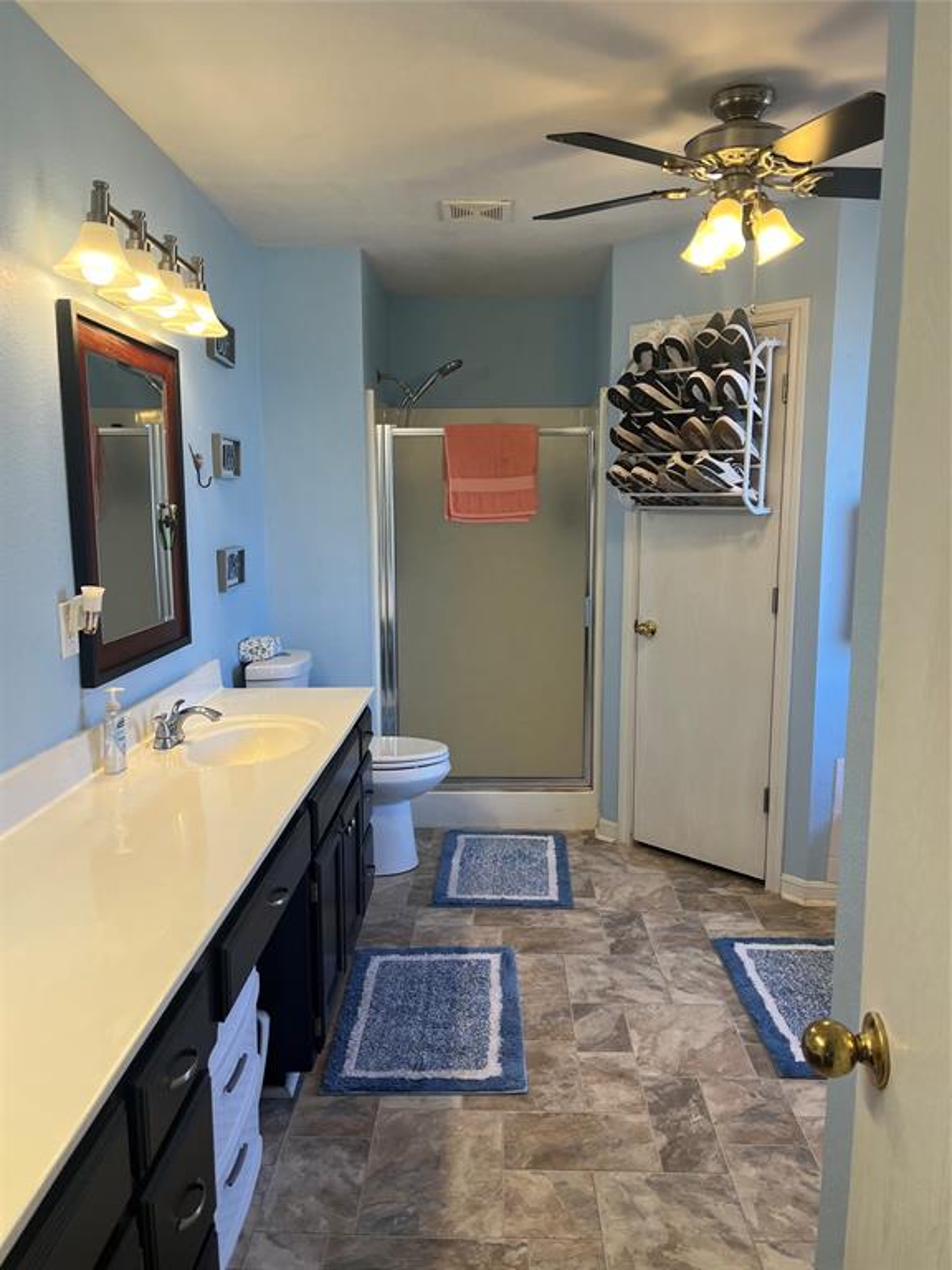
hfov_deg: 53.1
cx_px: 476
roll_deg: +0.4
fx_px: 953
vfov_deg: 67.3
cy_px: 635
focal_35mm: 26
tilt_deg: -8.1
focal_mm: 5.1
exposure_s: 1/120
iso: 64
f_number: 1.6
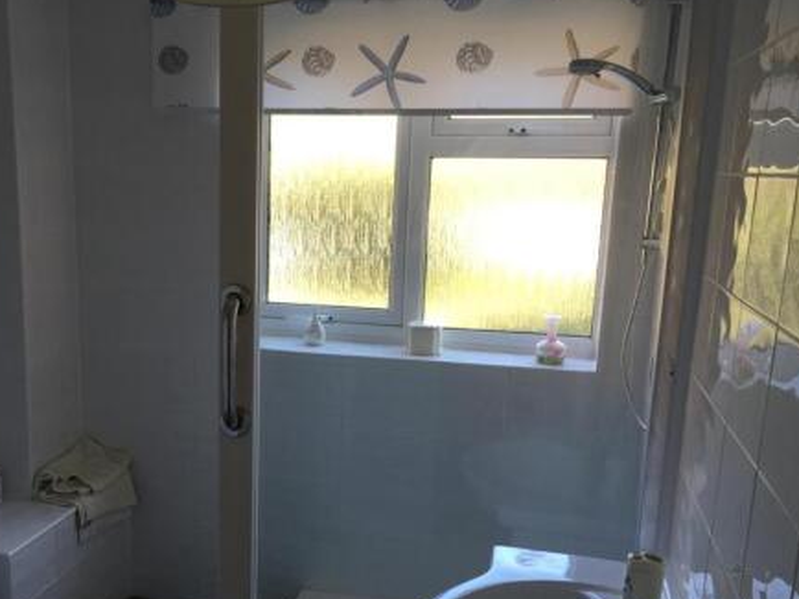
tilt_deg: -11.5
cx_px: 273
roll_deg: -1.6
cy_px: 377
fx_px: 900
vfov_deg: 36.6
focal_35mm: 39
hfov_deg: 47.2
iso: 40
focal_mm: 4.15
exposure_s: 1/60
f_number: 2.2
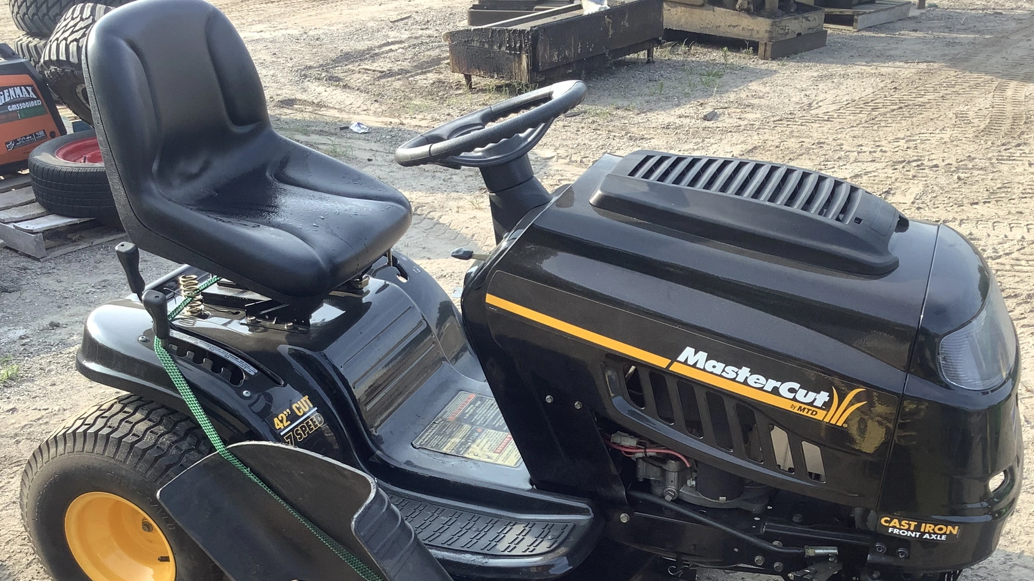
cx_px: 503
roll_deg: +0.0
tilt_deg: -29.0
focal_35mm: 40
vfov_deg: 29.2
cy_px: 446
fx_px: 1097
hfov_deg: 50.5
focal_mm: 3.3
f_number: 2.4
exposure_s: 1/189
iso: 25
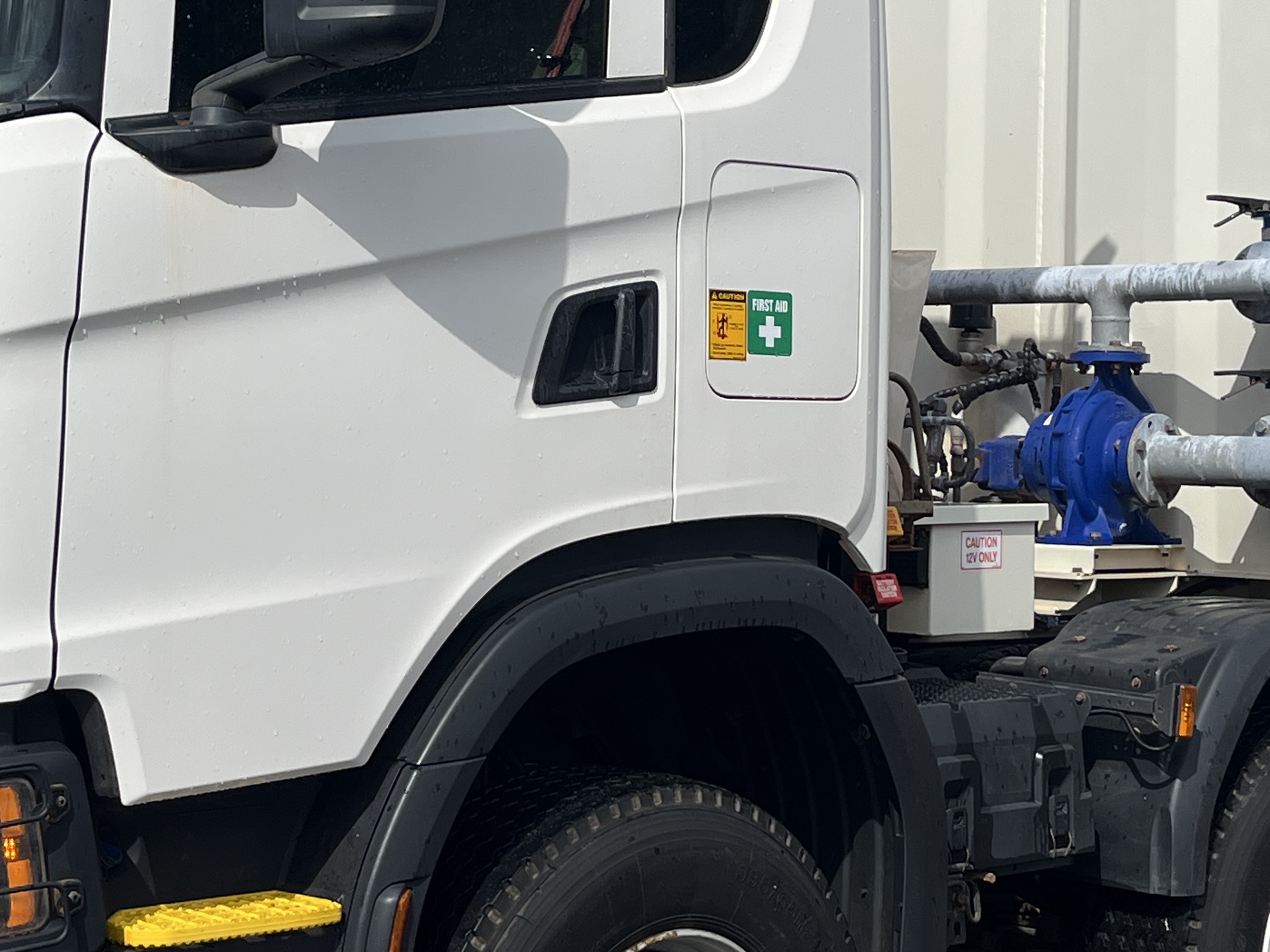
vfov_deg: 19.6
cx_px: 695
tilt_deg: +5.8
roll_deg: +1.1
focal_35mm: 75
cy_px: 298
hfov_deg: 26.0
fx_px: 2751
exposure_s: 1/6173
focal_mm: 5.1
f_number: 1.6
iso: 50
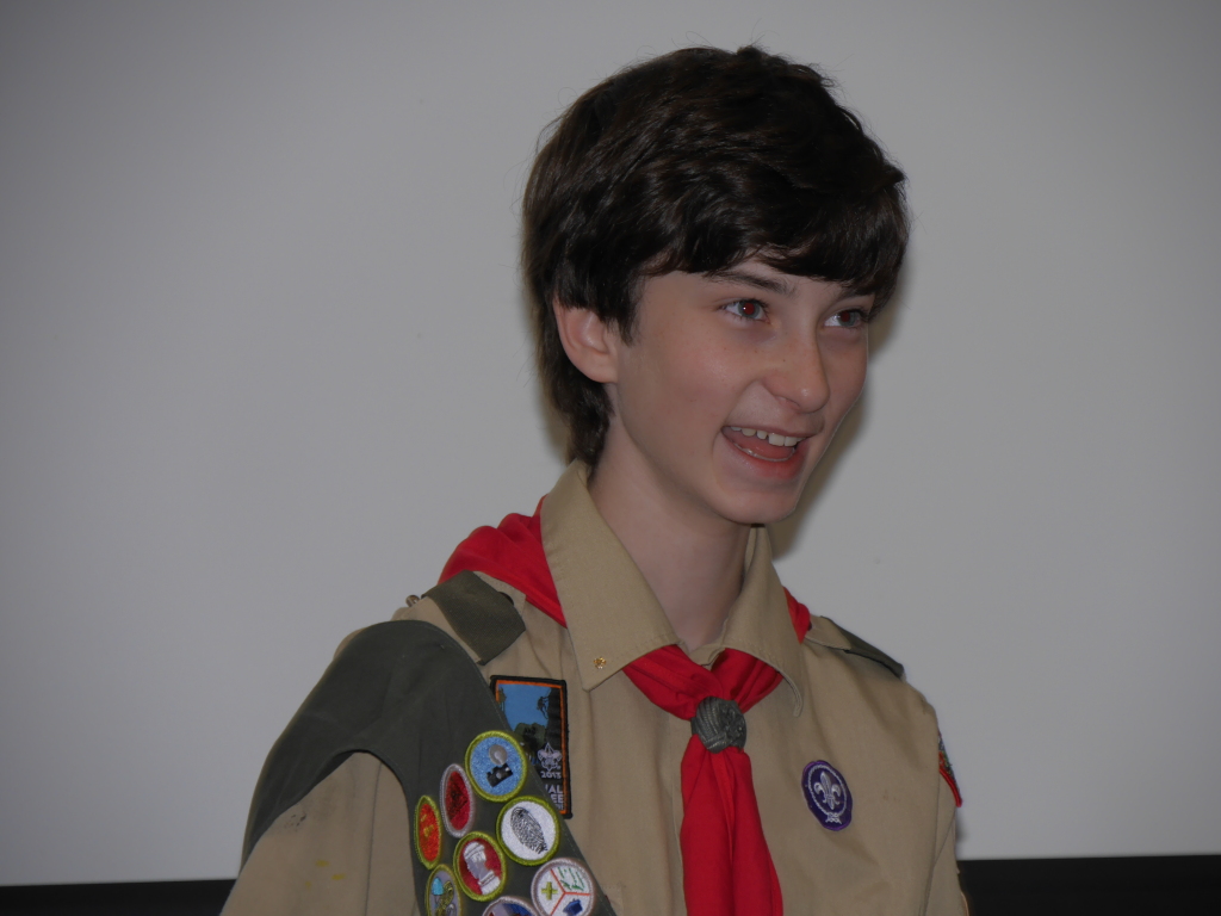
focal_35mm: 204
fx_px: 7196
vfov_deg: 7.3
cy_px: 458
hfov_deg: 9.7
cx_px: 610
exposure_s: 1/125
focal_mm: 102
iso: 200
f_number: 5.4
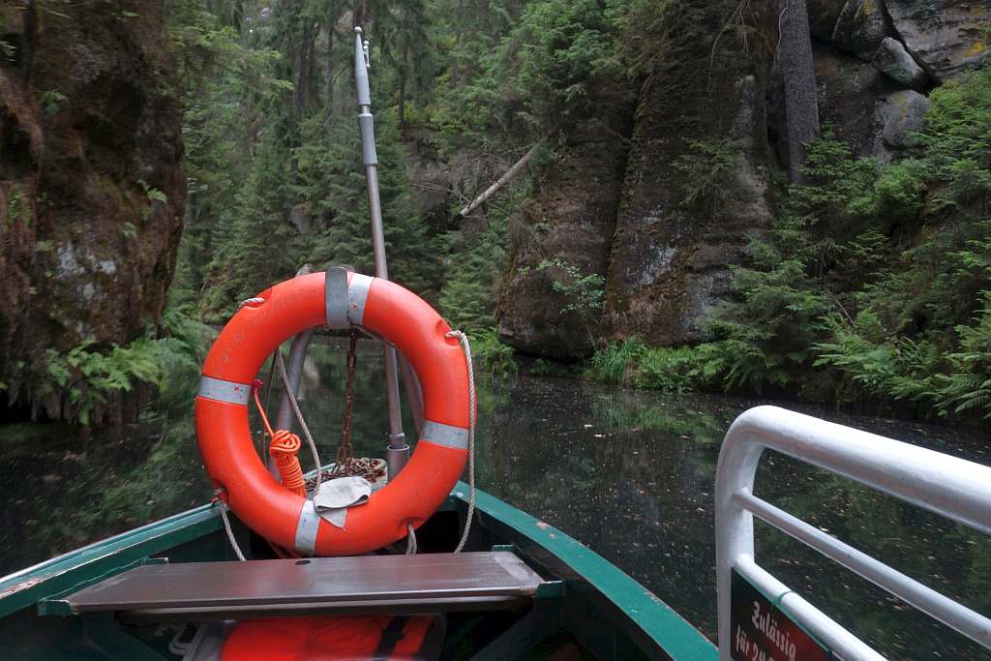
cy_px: 330
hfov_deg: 55.8
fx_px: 936
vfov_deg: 38.9
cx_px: 496
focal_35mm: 34
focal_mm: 12.62
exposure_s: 1/8
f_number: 11
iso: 125
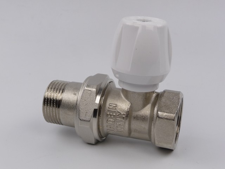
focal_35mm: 55
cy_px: 84
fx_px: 357
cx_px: 112
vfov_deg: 26.6
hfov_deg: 34.9
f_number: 4.3
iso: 100
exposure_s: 1/800
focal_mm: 9.3
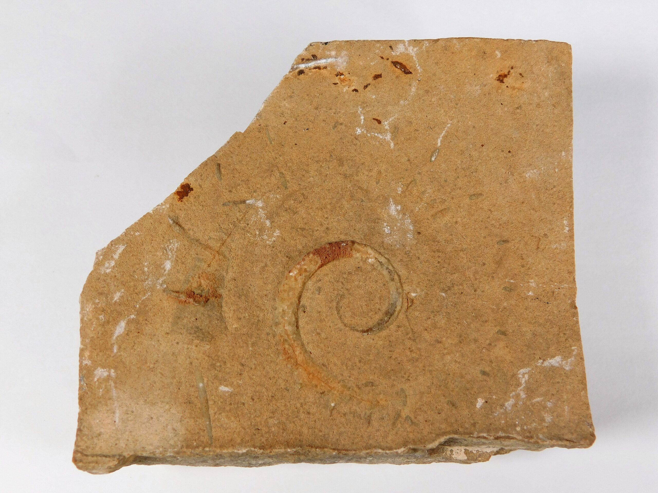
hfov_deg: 46.8
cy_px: 246
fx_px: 760
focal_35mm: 40
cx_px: 329
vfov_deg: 36.0
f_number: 3.6
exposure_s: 1/400
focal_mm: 7.1
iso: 125
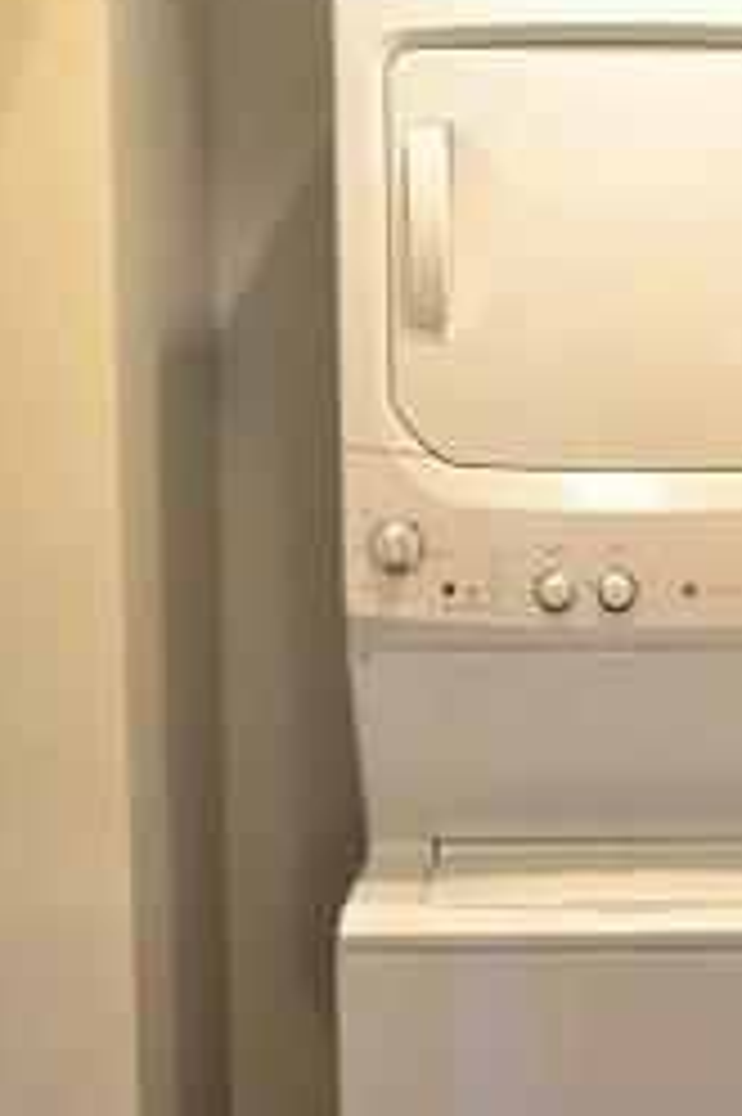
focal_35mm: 78
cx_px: 729
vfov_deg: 25.7
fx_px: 2415
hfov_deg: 17.1
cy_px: 830
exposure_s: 1/20
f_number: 4.2
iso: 800
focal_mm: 26
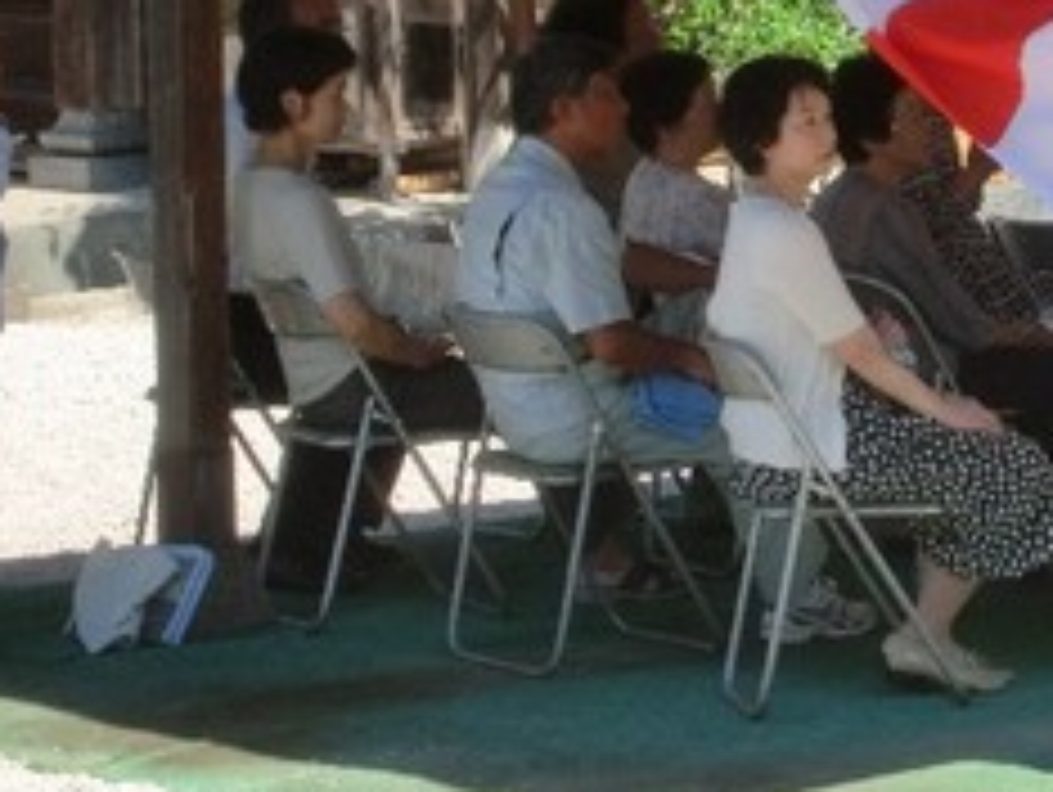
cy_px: 47
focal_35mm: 239
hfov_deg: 8.2
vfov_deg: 6.2
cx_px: 1107
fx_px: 7278
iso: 50
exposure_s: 1/200
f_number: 5.7
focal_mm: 20.21
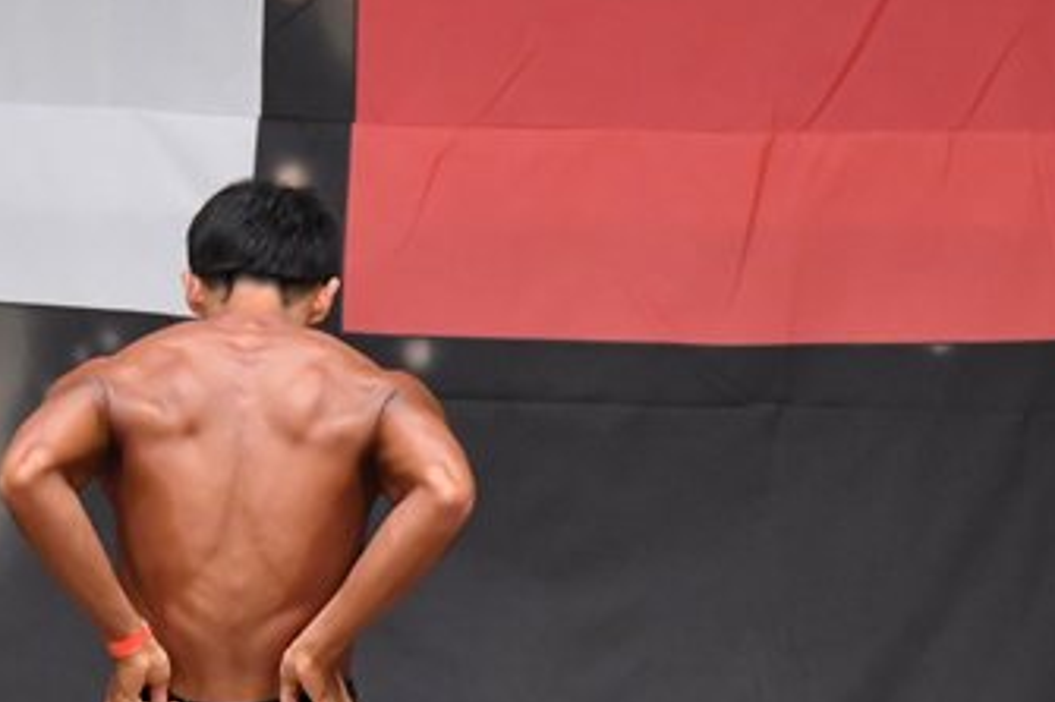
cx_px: 254
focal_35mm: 502
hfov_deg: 4.1
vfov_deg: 2.7
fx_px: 14703
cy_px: 784
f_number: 5.6
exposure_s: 1/400
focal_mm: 145
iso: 6400
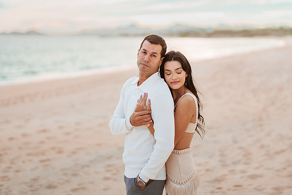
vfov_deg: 21.8
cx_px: 152
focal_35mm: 62
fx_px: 507
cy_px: 97
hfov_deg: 32.1
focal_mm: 58
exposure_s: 1/6400
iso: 250
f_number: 1.4
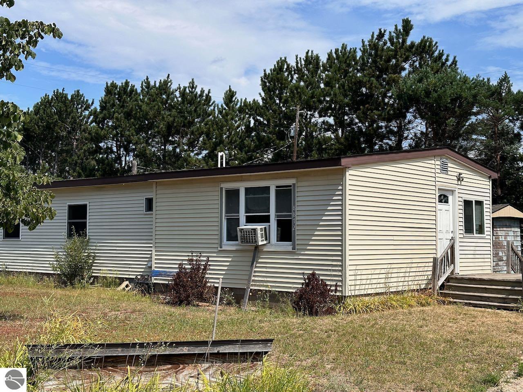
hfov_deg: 39.7
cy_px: 196
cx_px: 262
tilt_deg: +5.1
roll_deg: -0.3
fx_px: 725
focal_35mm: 48
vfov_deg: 30.3
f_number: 1.78
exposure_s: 1/5263
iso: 64
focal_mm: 6.86
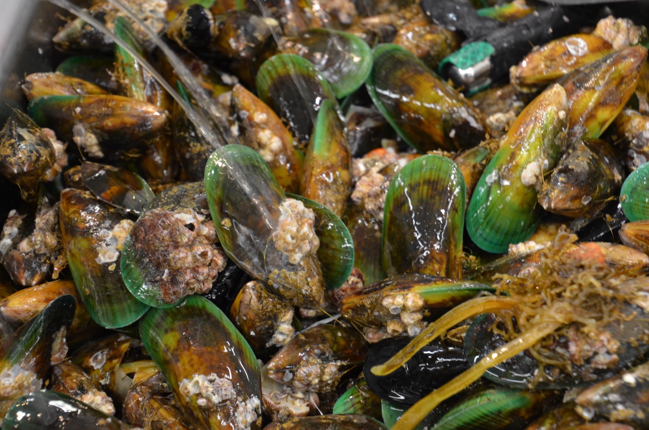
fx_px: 1349
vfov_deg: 18.1
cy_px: 215
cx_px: 324
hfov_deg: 27.0
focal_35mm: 75
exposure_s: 1/30
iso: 900
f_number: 4.8
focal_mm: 50
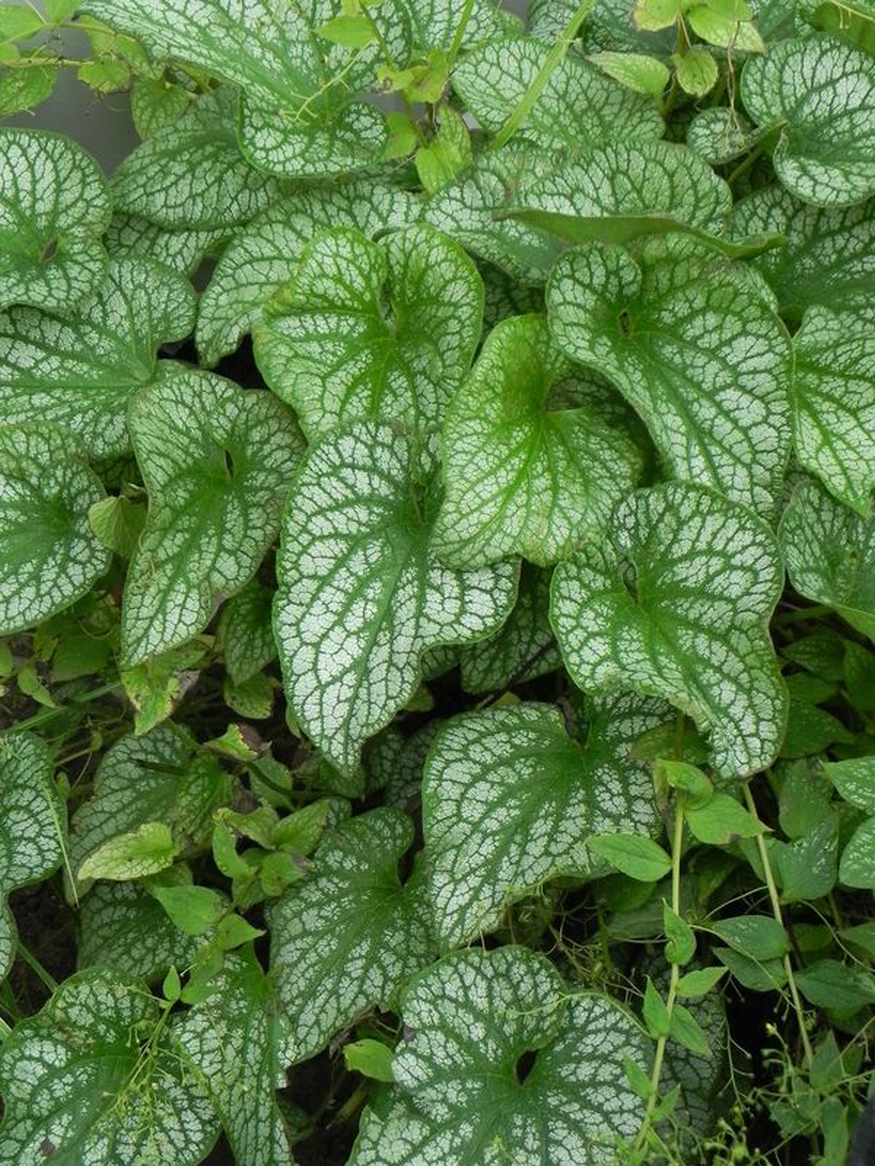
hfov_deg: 19.6
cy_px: 583
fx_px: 2528
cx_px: 438
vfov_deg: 26.0
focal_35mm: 75
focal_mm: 13.4
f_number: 4.5
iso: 160
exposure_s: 1/250
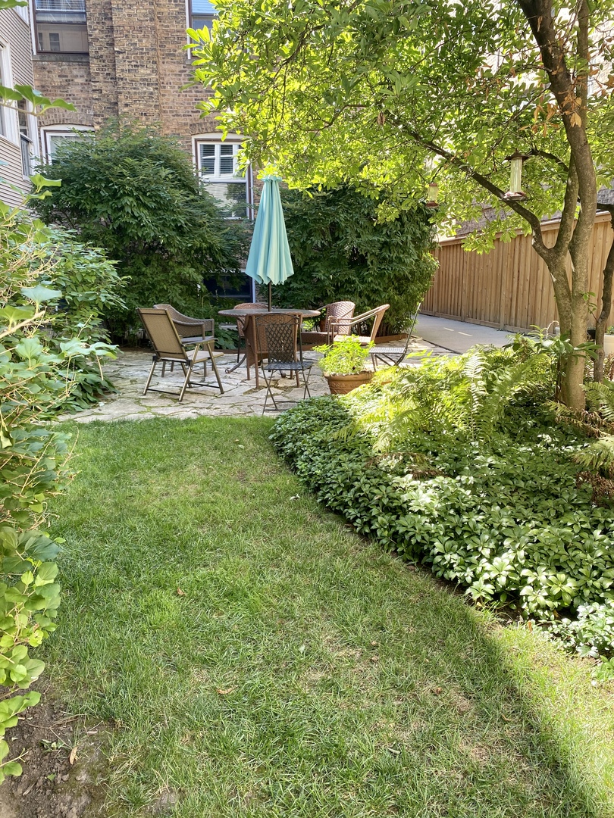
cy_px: 409
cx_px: 307
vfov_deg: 67.3
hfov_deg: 53.1
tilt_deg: -11.1
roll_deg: +1.0
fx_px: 615
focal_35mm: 26
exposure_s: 1/127
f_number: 1.8
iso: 32
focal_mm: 4.25
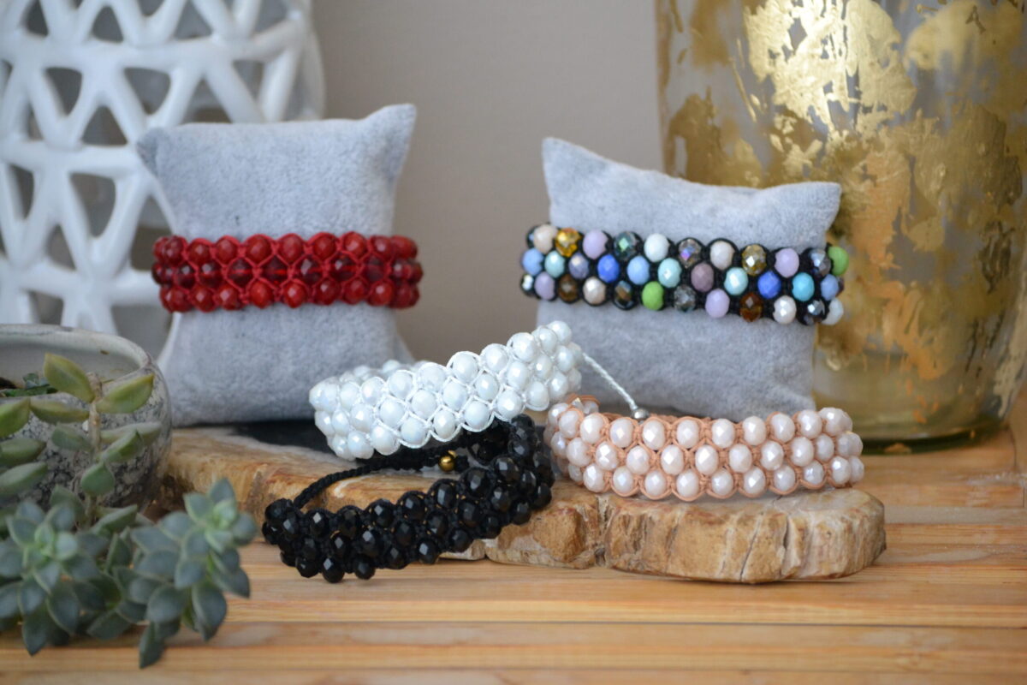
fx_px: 5349
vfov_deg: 7.3
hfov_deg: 11.0
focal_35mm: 188
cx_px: 514
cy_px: 342
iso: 1600
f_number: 4.8
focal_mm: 125
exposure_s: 1/125
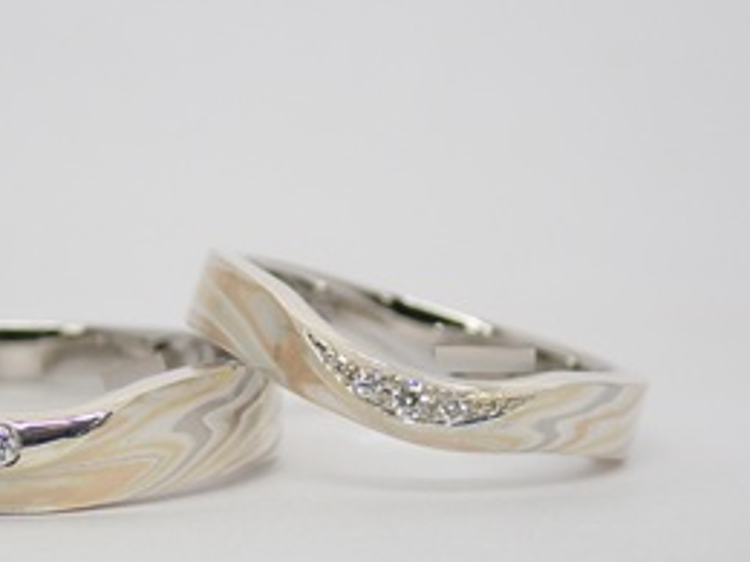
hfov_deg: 14.8
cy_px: 388
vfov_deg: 11.1
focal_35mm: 133
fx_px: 2882
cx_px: 199
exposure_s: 1/100
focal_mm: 13.65
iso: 200
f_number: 4.1
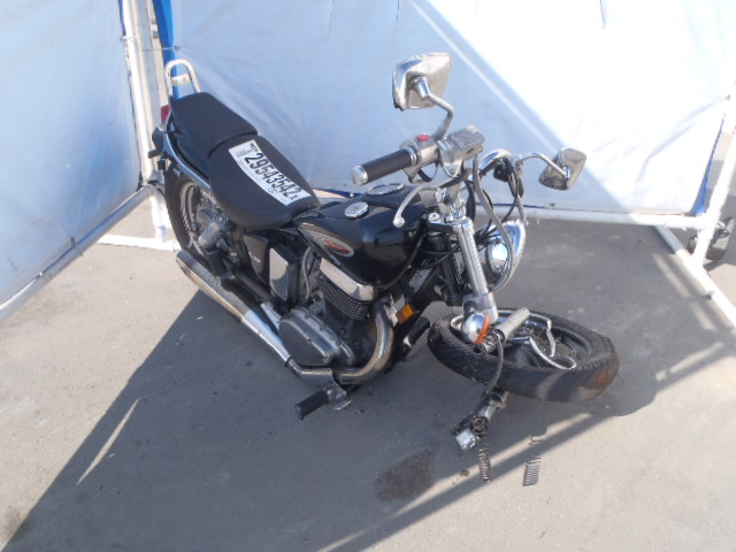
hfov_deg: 63.4
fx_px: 595
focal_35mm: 28
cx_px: 368
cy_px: 276
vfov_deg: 49.7
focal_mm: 5
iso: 80
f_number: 4.5
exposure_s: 1/320
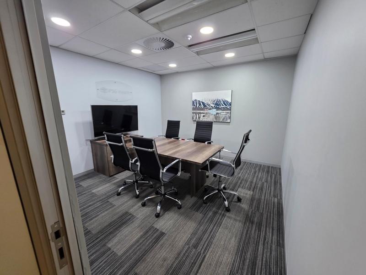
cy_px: 138
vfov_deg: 89.9
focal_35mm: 13
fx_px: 137
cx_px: 183
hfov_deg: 106.2
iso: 200
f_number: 1.9
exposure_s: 1/50
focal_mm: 2.2
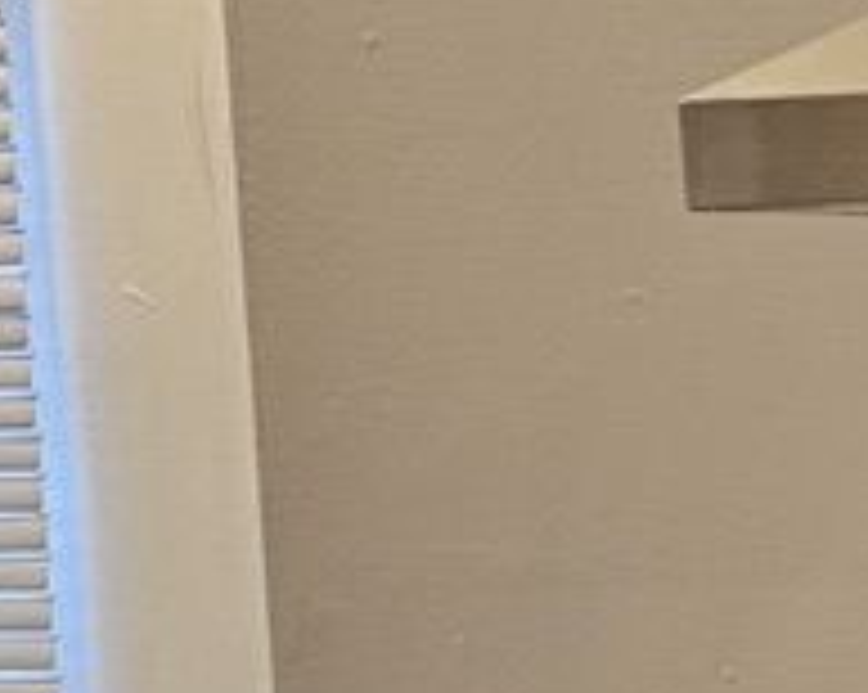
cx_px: 1615
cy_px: 1008
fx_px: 4773
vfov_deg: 8.1
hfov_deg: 9.8
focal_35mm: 186
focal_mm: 6.3
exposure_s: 1/120
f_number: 1.7
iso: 320
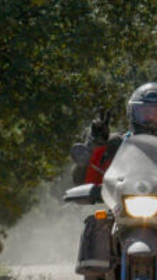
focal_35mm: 421
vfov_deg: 5.1
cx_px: 214
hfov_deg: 2.9
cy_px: 134
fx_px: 3117
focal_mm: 70
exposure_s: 1/500
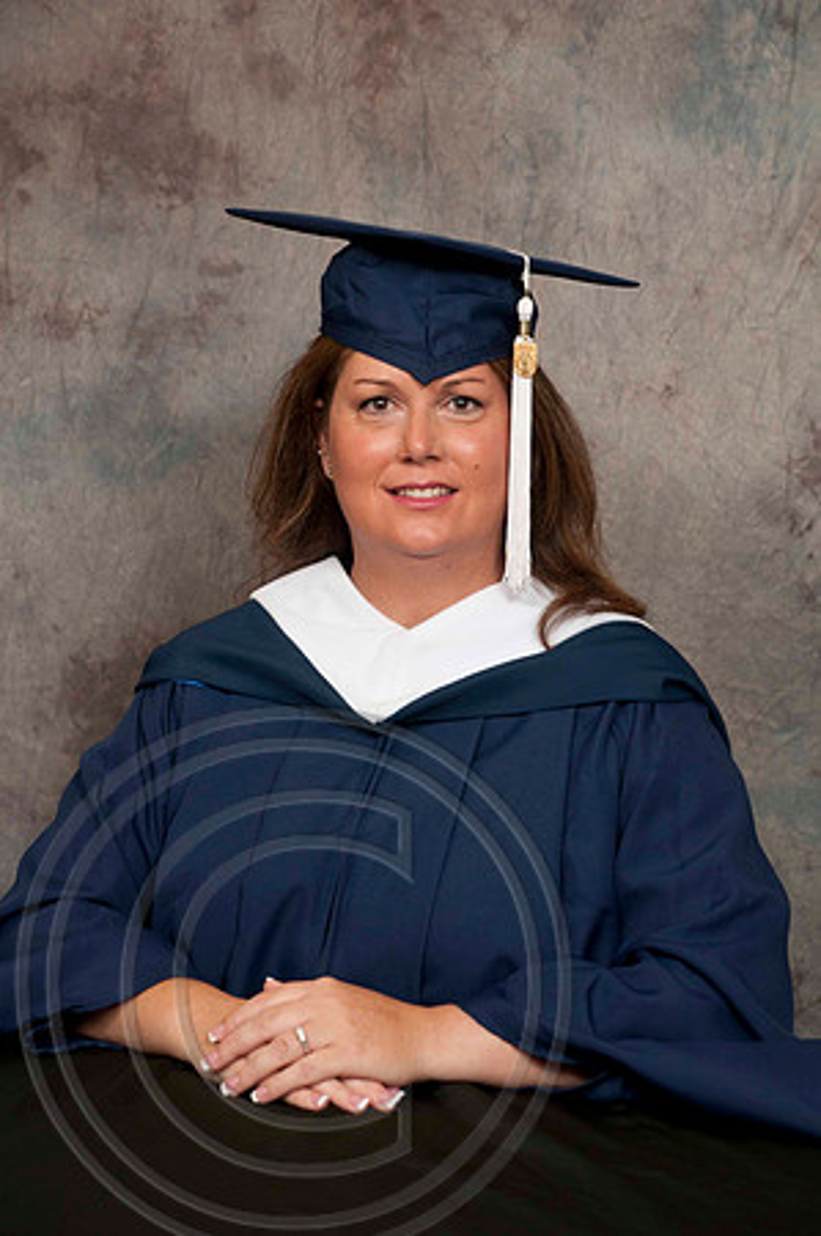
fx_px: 3600
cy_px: 618
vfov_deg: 19.5
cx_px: 410
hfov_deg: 13.0
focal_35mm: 105
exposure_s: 1/60
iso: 200
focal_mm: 70
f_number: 5.6
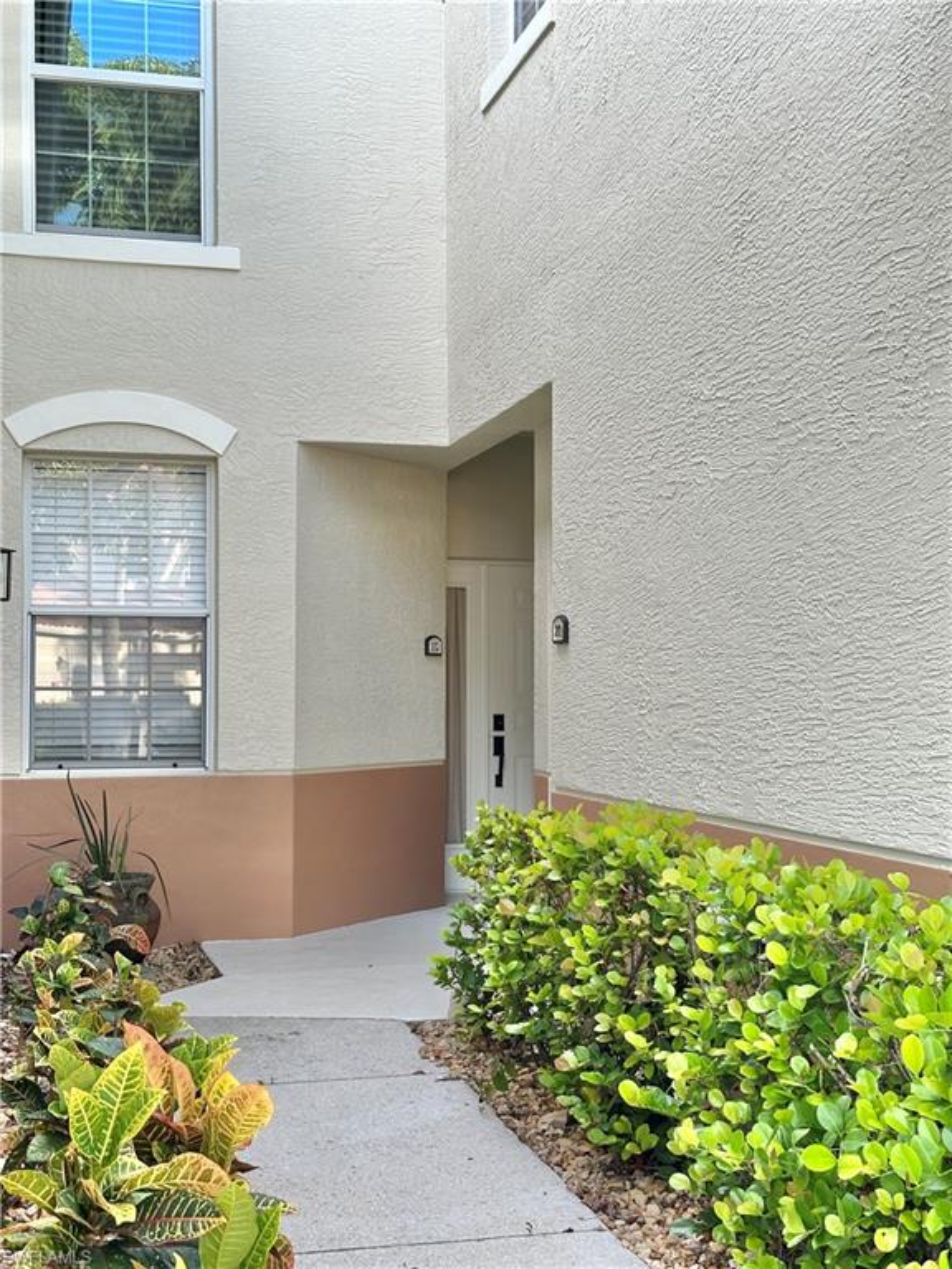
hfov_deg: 30.3
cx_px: 476
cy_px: 634
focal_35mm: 48
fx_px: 1760
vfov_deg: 39.7
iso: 50
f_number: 1.78
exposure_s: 1/188
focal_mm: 6.86
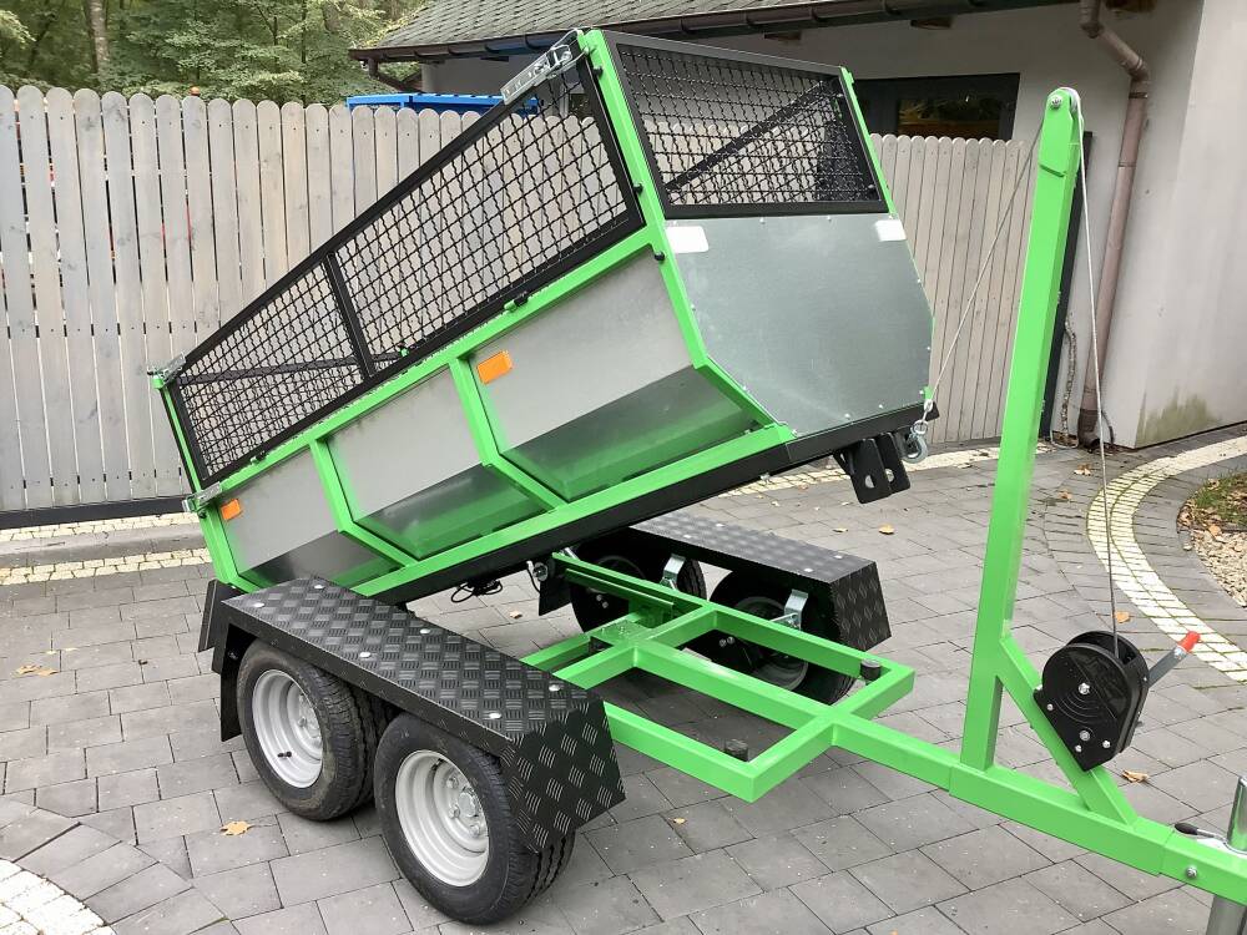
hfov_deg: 58.4
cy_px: 468
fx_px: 1117
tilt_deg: -16.0
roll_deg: -1.7
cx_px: 624
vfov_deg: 45.4
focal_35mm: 31
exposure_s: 1/100
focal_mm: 3.3
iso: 50
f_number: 2.4
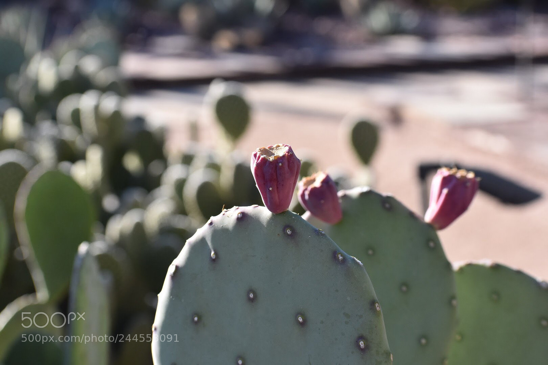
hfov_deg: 19.5
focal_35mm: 105
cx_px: 274
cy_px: 182
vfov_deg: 13.0
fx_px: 1598
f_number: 8
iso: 720
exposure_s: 1/1000
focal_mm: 70
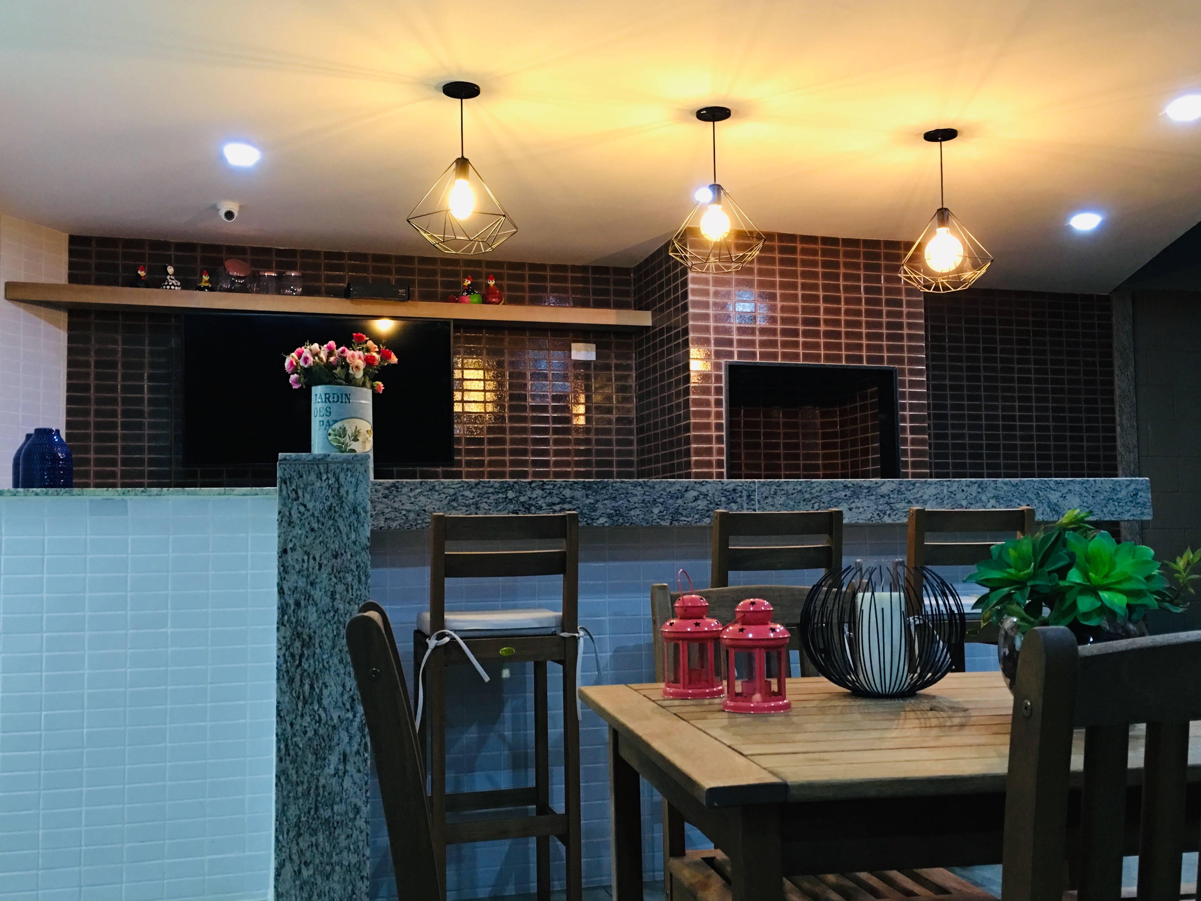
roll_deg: +1.1
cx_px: 620
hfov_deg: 52.6
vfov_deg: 40.7
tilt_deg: +5.0
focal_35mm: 35
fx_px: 1214
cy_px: 471
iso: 50
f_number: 2.2
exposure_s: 1/4
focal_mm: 4.15
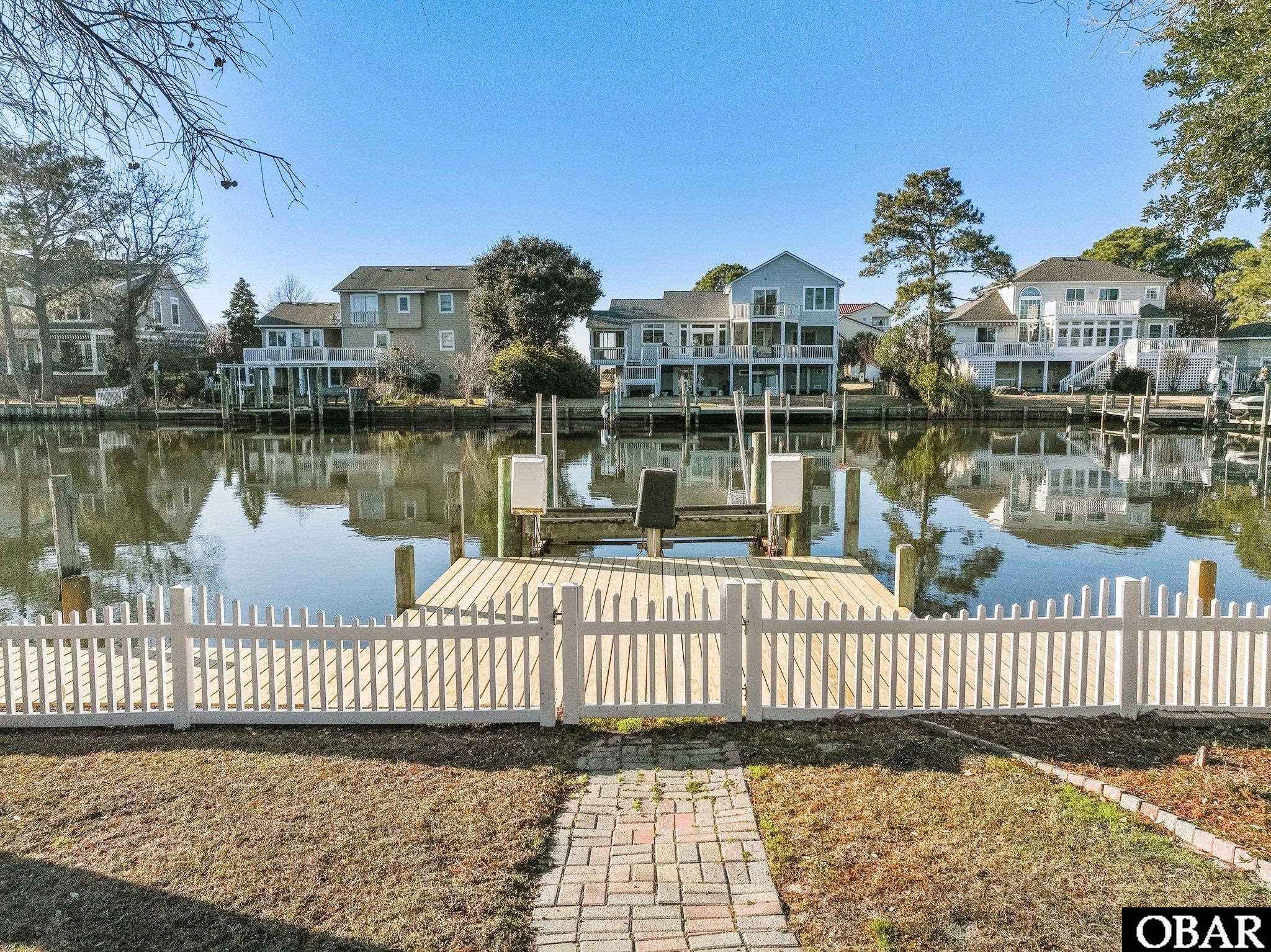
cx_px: 636
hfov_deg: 71.6
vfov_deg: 56.8
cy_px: 476
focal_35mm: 24
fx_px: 881
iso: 140
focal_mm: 12.29
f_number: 2.8
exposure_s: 1/8000
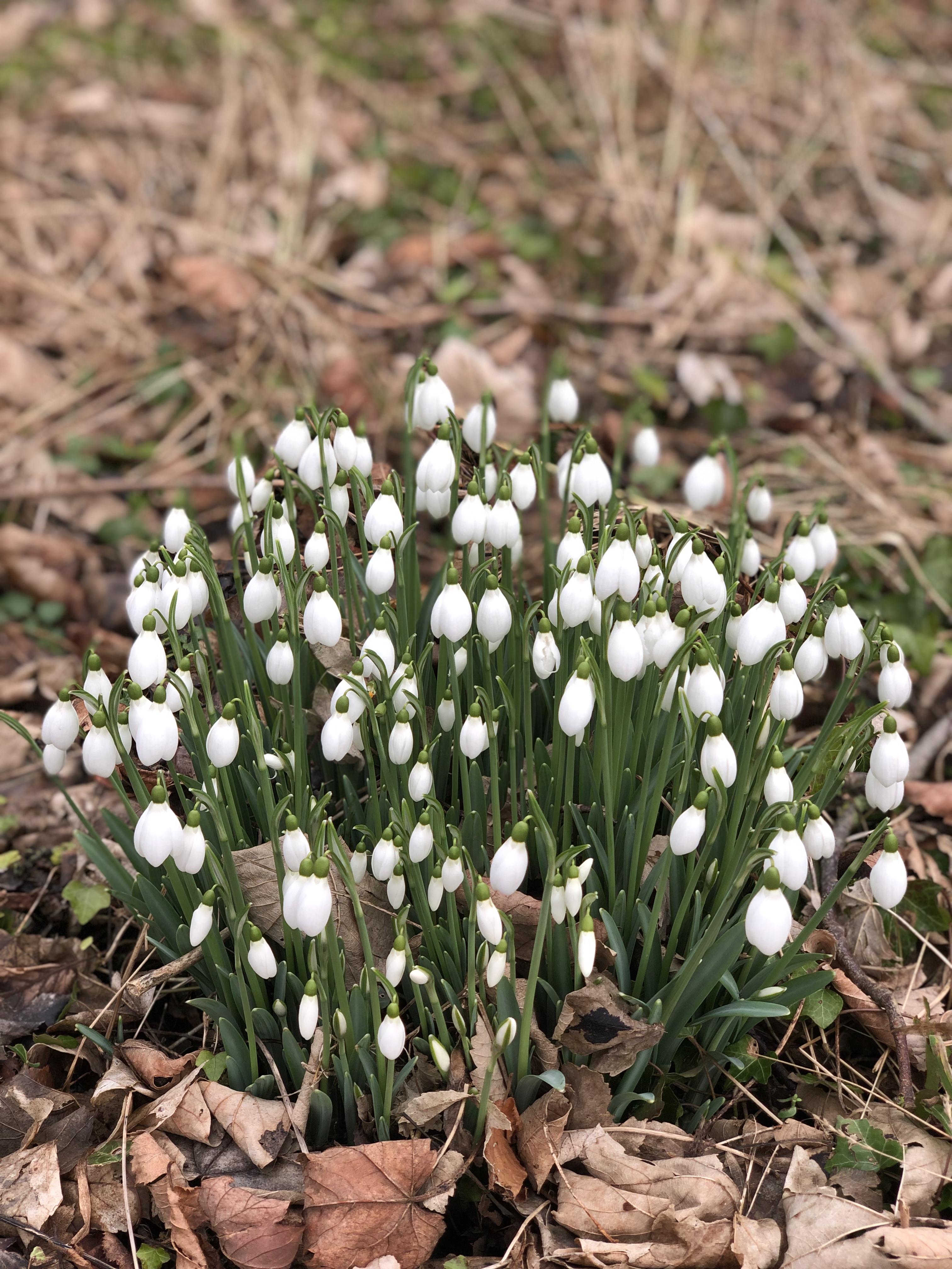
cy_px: 634
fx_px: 1907
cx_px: 476
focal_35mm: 52
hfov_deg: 28.0
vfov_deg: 36.8
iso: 20
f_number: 2.4
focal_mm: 6
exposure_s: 1/60
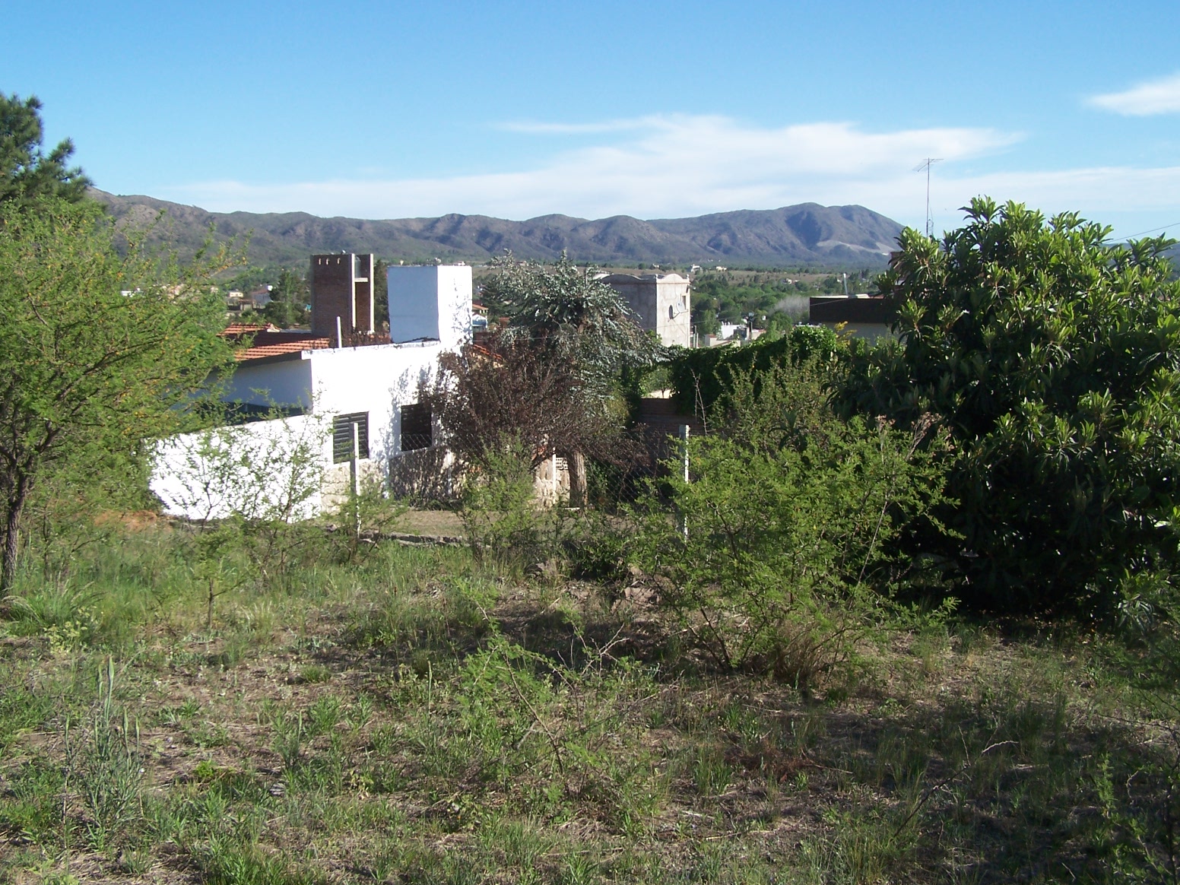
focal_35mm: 38
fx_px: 1295
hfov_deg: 49.0
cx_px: 590
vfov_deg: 37.7
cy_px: 442
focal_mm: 6.3
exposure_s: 1/750
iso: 80
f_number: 4
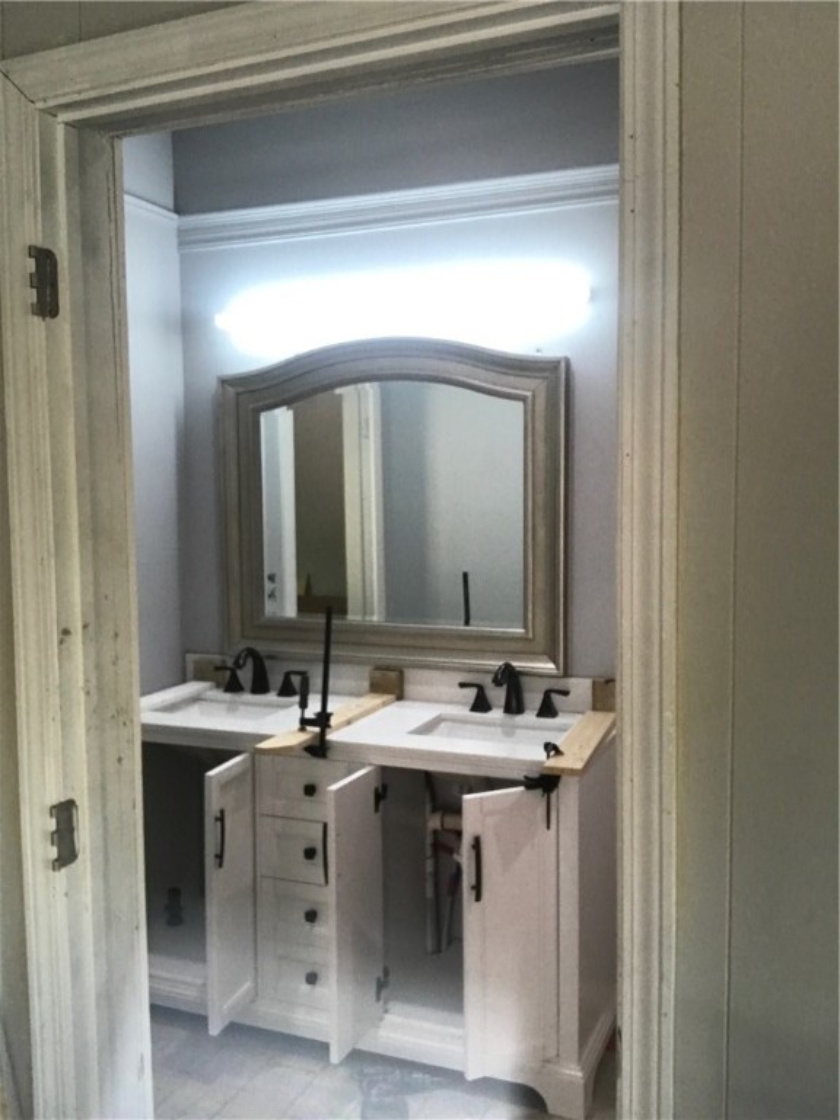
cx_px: 420
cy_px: 560
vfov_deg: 56.8
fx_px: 1035
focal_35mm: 32
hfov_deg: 44.2
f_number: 2.2
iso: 50
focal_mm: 2.87
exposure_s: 1/30
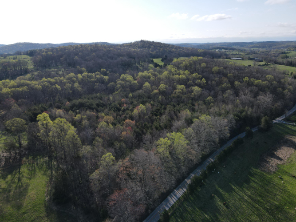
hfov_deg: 71.6
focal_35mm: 24
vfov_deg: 56.8
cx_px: 148
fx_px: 205
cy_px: 111
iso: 100
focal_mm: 4.5
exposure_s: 1/725
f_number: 2.8
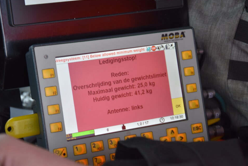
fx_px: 737
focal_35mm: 107
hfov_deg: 19.1
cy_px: 86
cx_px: 124
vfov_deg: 12.8
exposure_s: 1/60
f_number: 5.3
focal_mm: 66
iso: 450
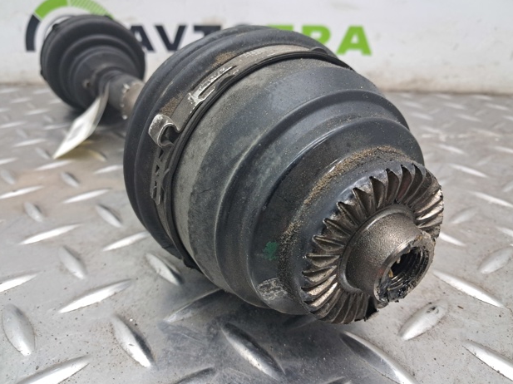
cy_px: 189
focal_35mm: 28
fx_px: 415
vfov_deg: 49.7
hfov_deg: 63.5
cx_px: 249
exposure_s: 1/50
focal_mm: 4
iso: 200
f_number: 1.8
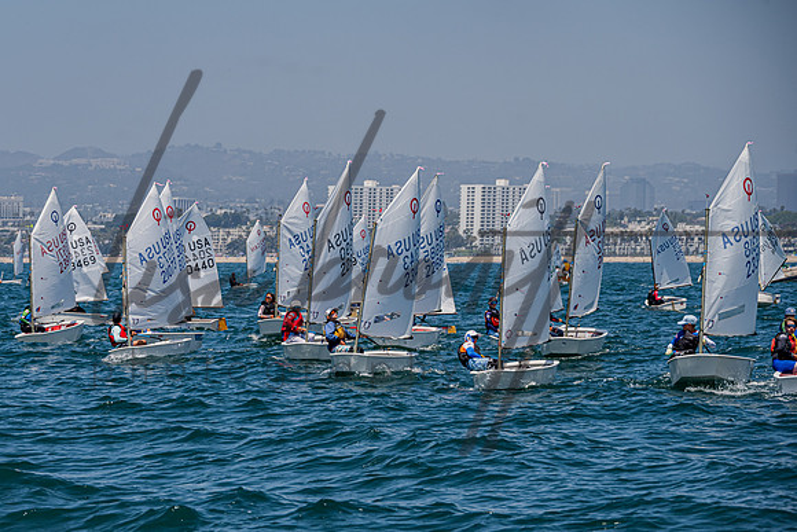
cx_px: 280
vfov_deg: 7.5
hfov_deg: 11.3
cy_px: 324
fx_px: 4033
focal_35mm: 182
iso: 250
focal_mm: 140
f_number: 7.1
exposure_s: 1/1000
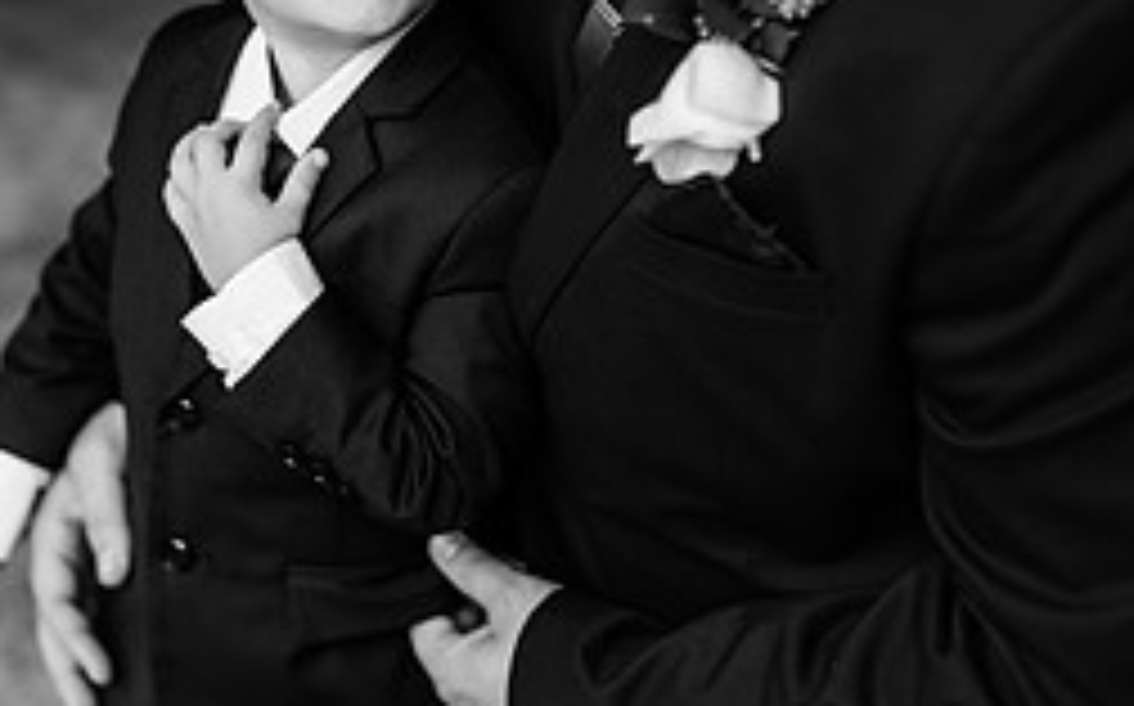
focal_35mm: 91
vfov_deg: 14.3
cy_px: 450
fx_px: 2810
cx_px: 522
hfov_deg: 22.8
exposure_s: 1/200
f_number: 1.8
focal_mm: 50
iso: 100
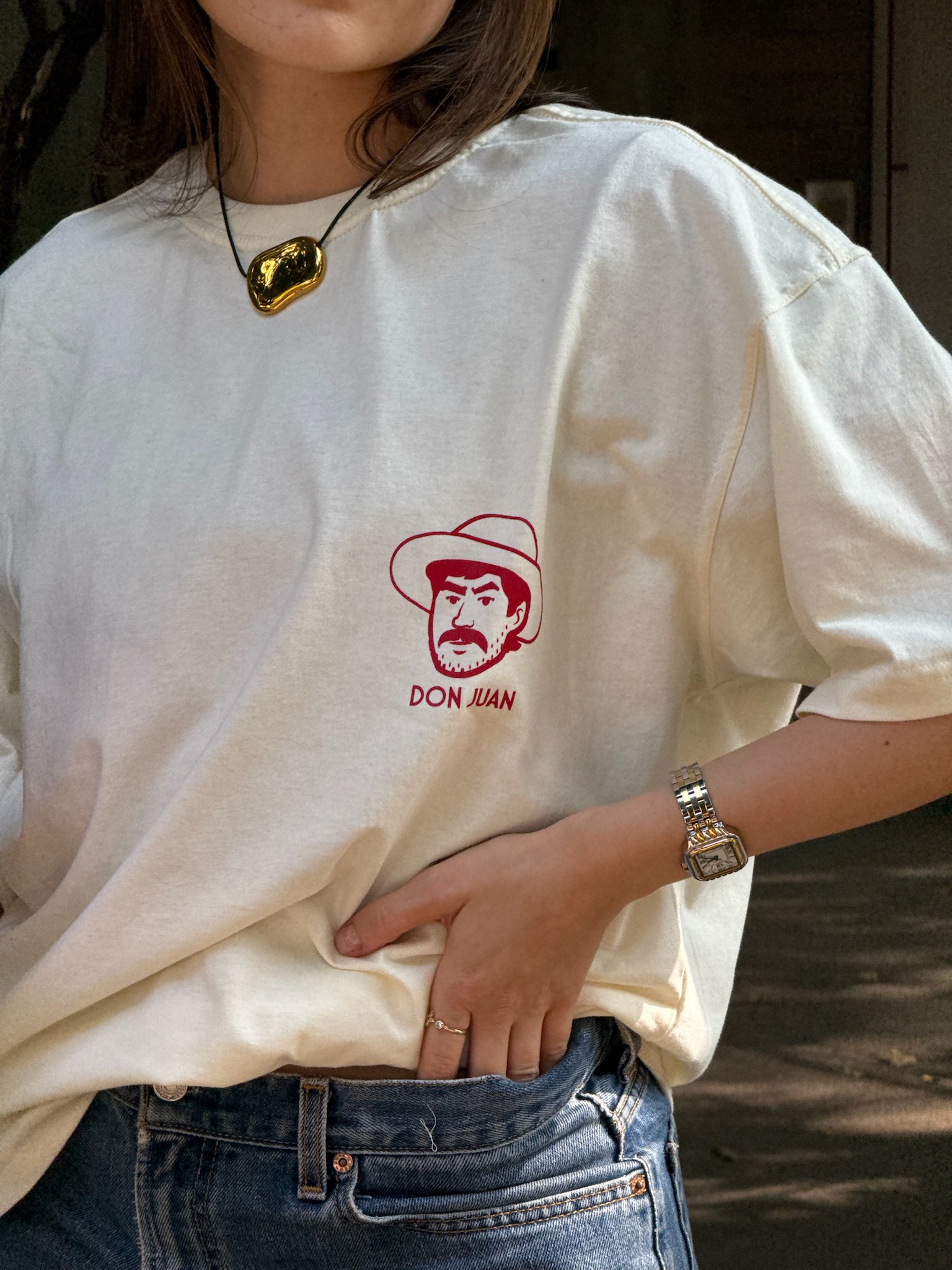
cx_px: 476
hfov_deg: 12.3
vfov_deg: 16.4
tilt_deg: -8.4
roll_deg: +0.1
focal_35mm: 120
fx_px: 4400
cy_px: 635
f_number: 2.8
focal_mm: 15.66
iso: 64
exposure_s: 1/123
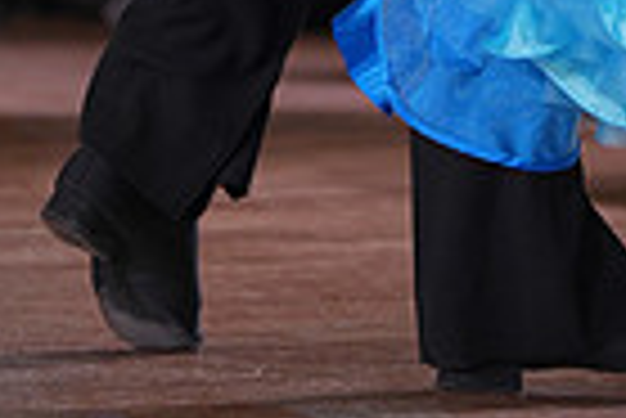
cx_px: 646
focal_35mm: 760
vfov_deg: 1.8
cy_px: -742
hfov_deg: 2.7
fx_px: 13229
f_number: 2.8
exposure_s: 1/400
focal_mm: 182
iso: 640
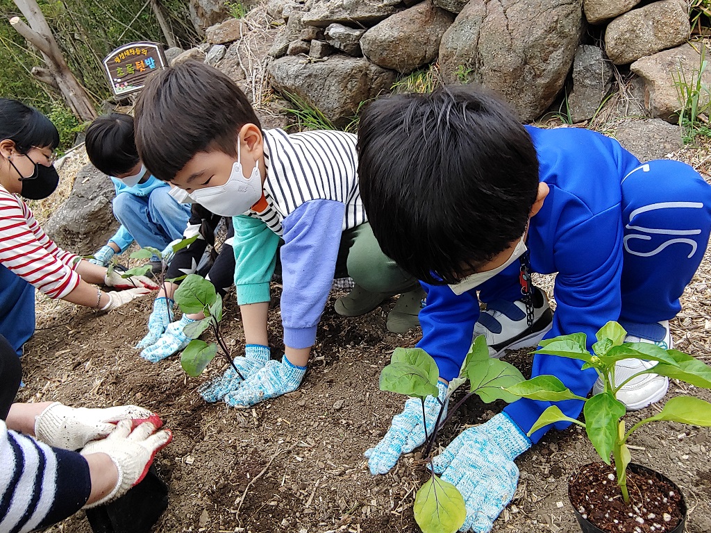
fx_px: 452
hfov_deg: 76.4
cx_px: 356
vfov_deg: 61.1
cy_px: 266
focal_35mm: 22
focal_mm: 2.18
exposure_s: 1/120
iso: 100
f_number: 1.9
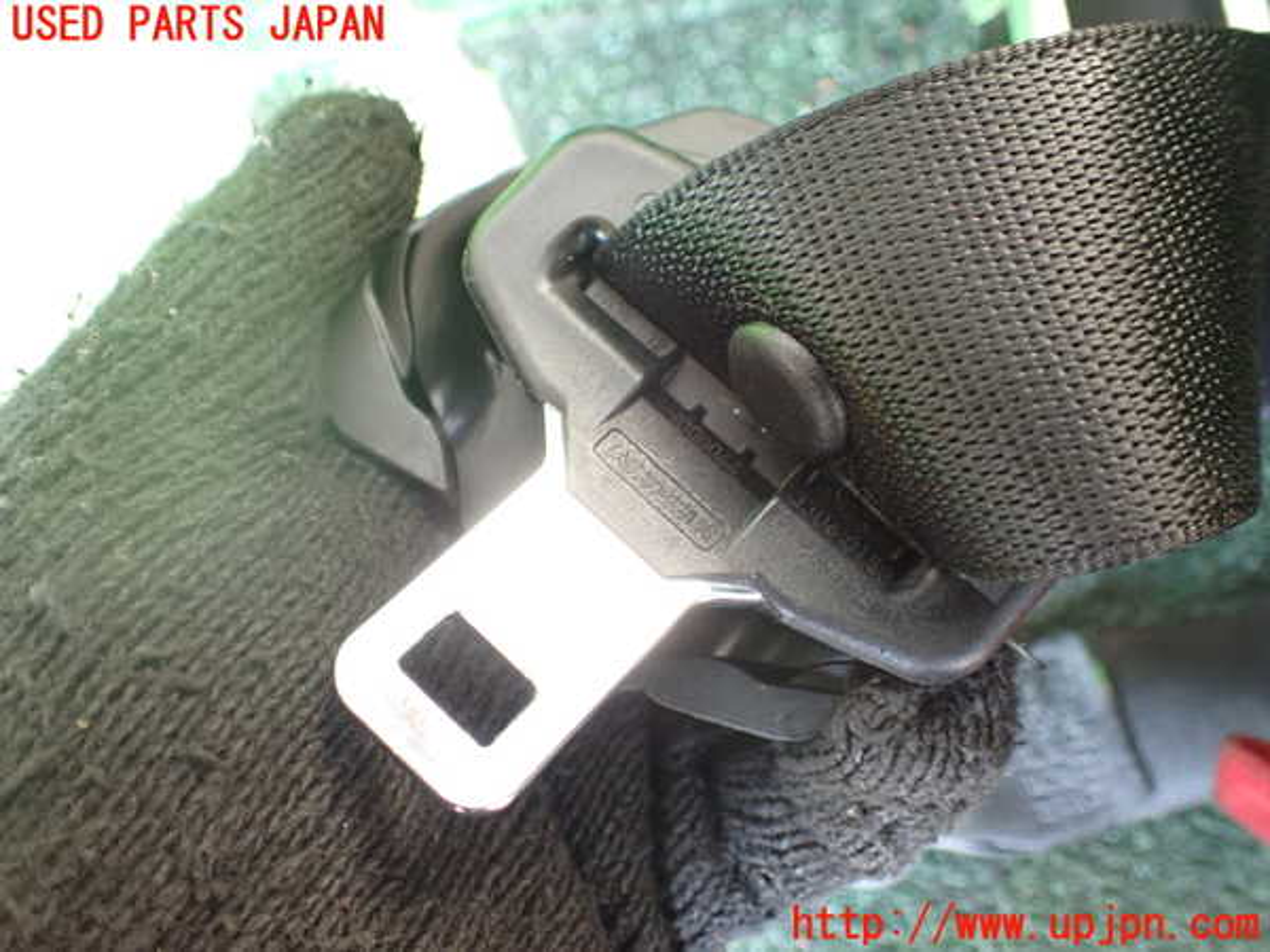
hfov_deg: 60.0
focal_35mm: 30
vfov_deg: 46.8
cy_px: 476
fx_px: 1101
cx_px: 635
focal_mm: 5.4
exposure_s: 1/125
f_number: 2.3
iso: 800
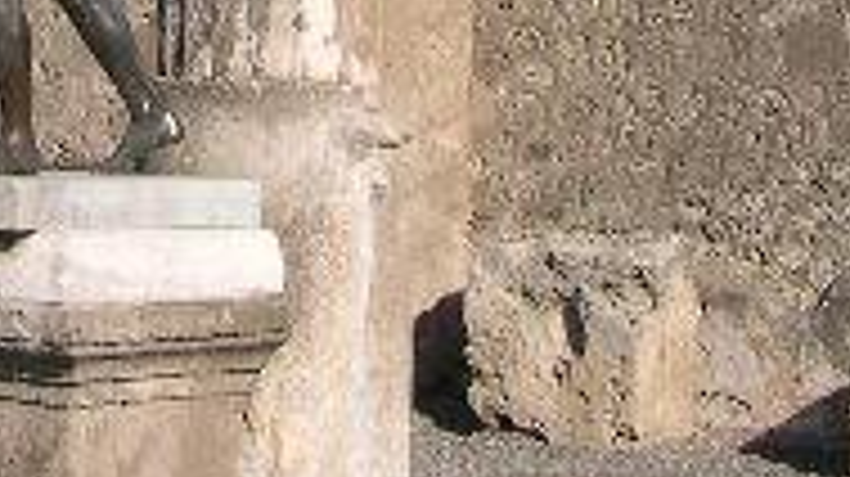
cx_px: -45
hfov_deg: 15.0
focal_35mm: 140
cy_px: -580
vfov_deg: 8.1
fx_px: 3153
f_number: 7.6
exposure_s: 1/213
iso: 100
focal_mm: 8
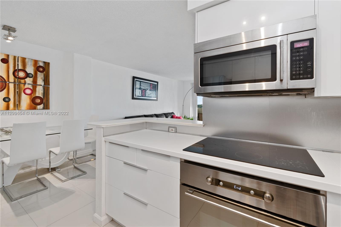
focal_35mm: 15
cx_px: 170
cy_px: 114
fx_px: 142
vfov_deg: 77.3
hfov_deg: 100.4
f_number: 11
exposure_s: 1/1.67
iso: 100
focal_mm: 10
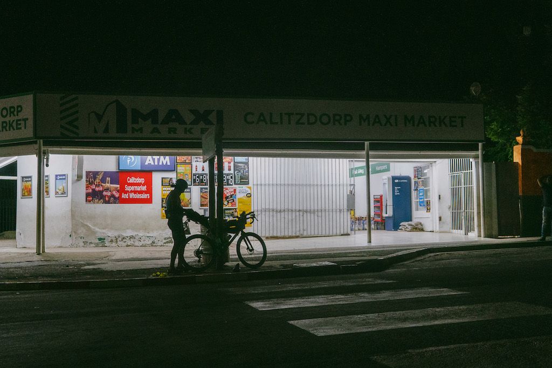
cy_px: 184
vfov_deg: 29.9
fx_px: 690
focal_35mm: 45
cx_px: 276
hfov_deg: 43.6
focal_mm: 30
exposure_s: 1/200
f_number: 3.5
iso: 6400
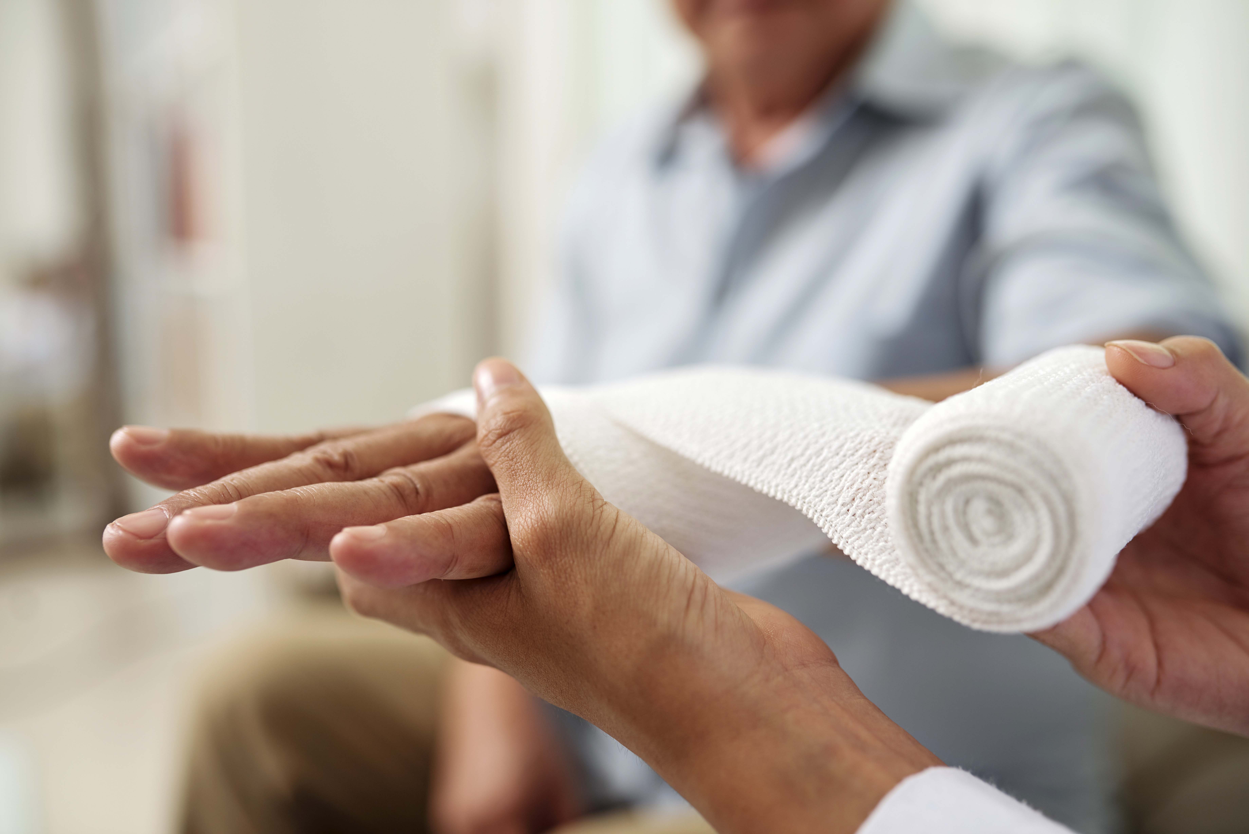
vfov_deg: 37.9
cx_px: 624
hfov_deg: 54.4
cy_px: 417
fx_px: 1215
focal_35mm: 35
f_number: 2.5
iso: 100
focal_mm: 35
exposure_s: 1/160
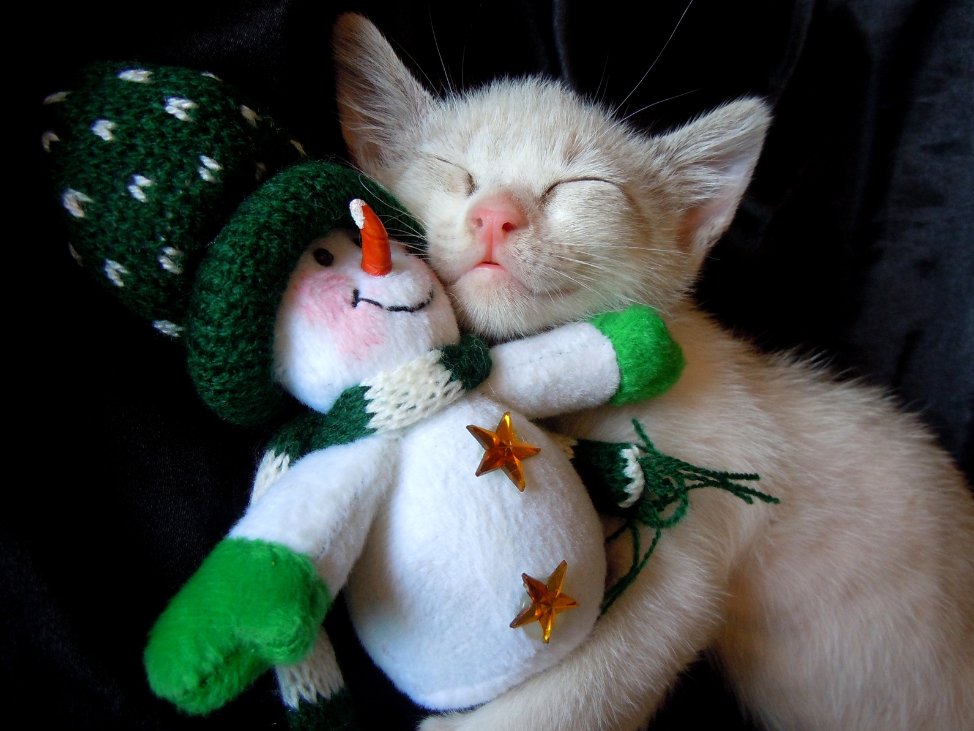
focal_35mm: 30
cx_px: 487
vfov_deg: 46.8
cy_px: 366
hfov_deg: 60.0
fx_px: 844
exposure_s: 1/125
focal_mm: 5.4
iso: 250
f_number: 3.5
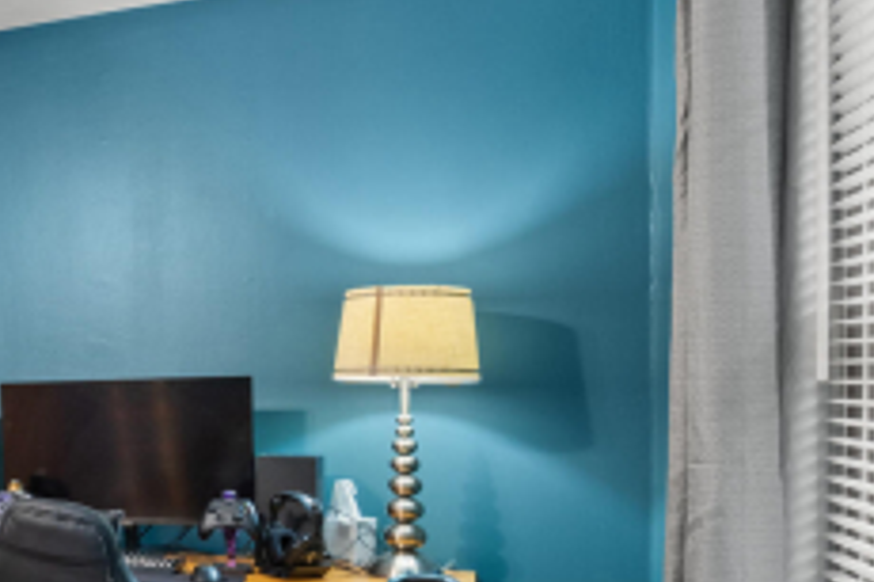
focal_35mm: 49
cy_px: 426
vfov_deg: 27.2
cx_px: -270
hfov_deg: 31.1
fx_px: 1189
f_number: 10
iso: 400
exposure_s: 2
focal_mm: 10
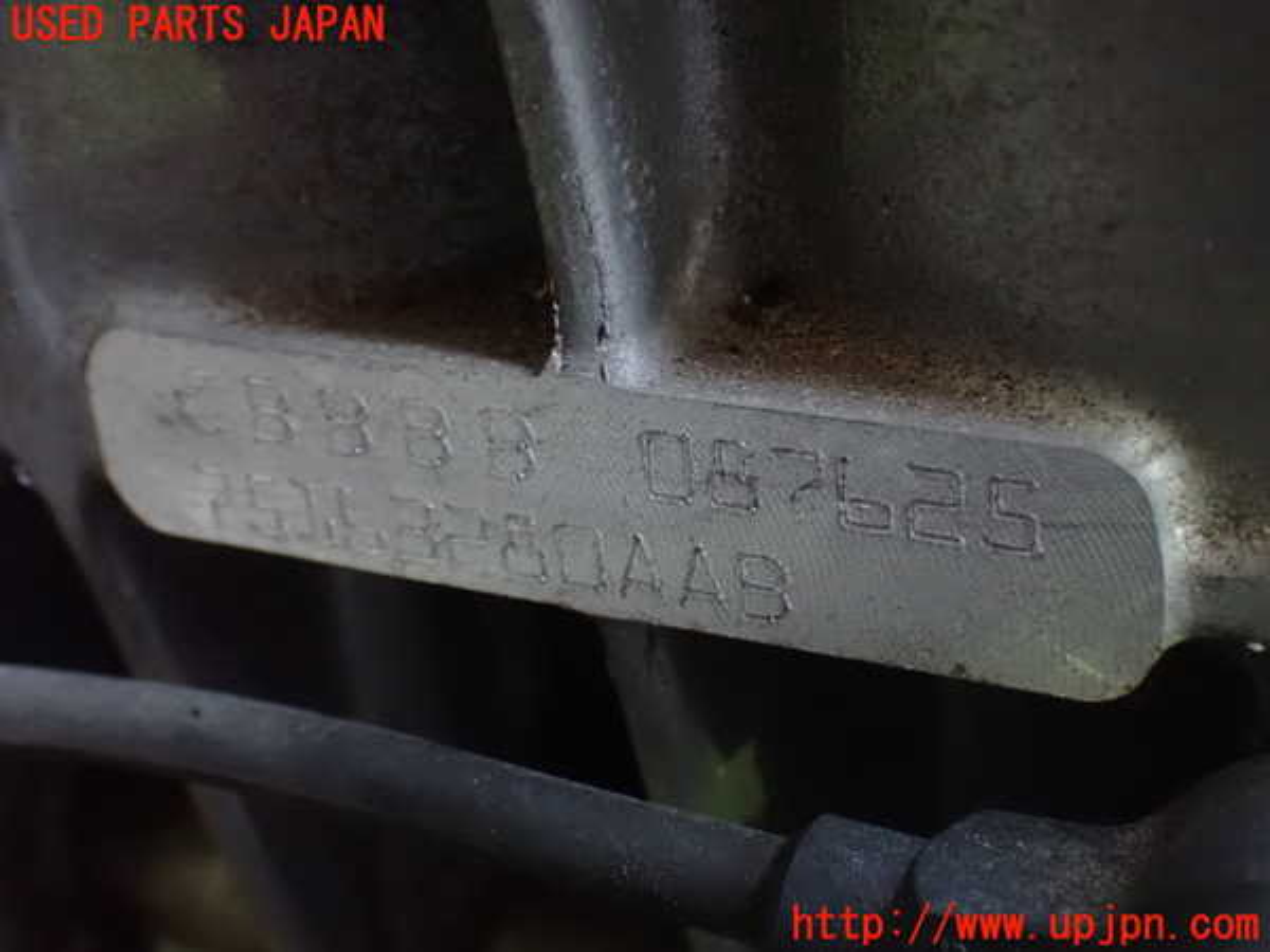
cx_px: 635
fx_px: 1981
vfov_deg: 27.0
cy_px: 476
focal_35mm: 54
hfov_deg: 35.5
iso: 1600
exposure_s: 1/25
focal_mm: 9.65
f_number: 3.3
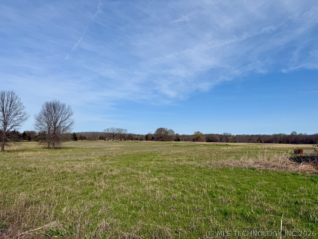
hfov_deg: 71.6
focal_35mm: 24
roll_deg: -0.6
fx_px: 220
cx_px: 159
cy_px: 120
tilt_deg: +4.1
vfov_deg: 56.8
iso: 80
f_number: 1.78
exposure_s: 1/8130
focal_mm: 6.76
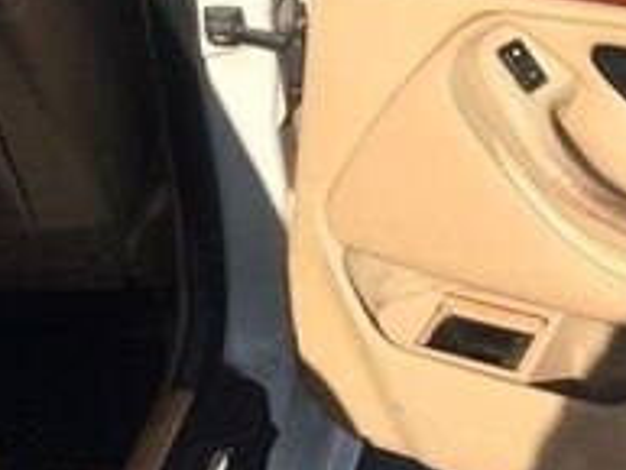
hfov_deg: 19.2
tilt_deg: -20.0
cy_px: -151
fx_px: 1791
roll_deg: -2.0
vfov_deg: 14.3
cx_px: 645
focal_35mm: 99
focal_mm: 4.15
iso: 32
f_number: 2.2
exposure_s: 1/1580
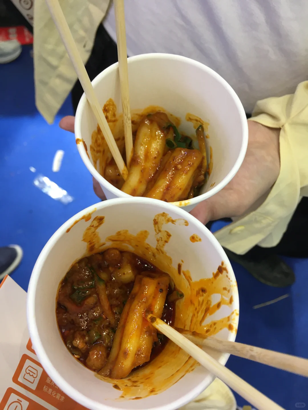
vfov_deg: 61.7
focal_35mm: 29
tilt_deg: -61.8
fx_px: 344
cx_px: 154
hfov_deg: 48.2
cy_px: 205
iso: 40
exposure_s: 1/33
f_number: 2.2
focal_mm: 4.15
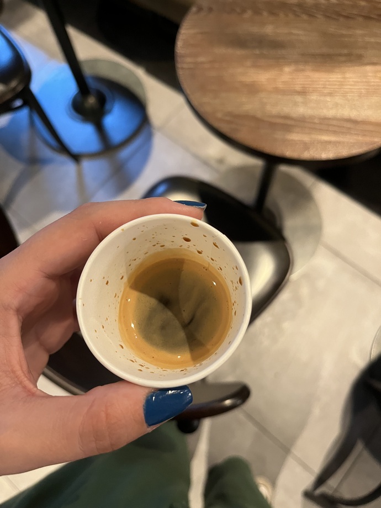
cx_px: 190
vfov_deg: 67.3
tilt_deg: -71.0
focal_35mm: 26
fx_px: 382
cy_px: 254
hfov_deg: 53.1
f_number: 1.6
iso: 400
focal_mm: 5.1
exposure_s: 1/50
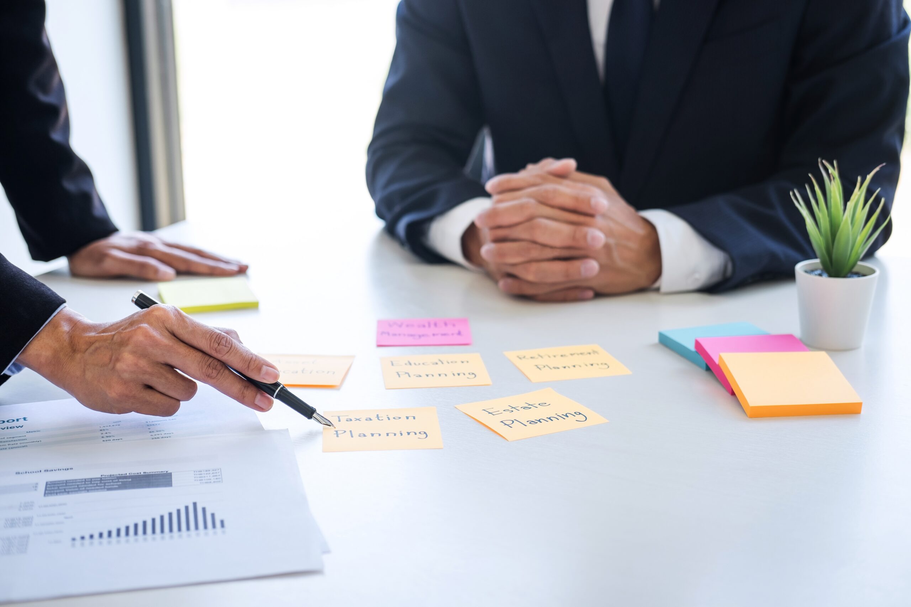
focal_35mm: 53
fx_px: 1341
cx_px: 456
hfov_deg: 37.5
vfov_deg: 25.5
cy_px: 304
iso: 200
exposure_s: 1/160
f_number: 2.8
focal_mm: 35
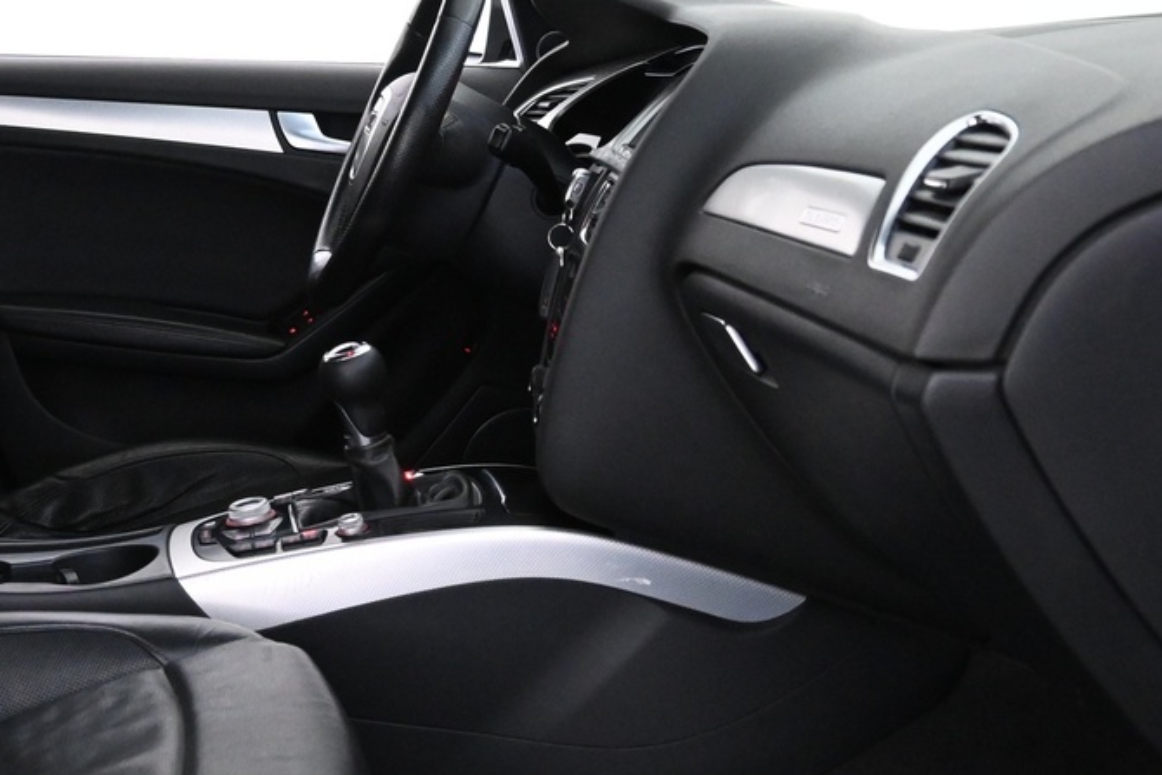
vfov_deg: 23.4
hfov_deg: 33.7
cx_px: 265
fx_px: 1872
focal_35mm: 58
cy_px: 376
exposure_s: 1/25
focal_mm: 16
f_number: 3.5
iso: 3200
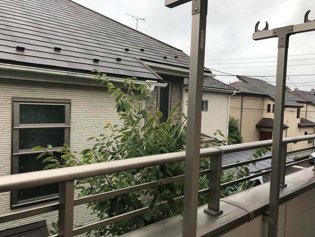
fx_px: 255
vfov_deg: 49.7
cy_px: 118
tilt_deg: -3.1
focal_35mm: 28
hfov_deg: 63.4
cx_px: 158
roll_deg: -2.1
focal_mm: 3.99
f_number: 1.8
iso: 20
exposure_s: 1/354
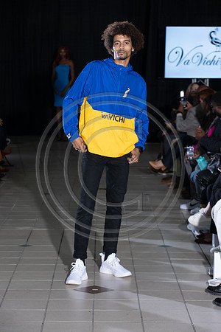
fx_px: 1068
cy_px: 166
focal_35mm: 116
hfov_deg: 11.8
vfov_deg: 17.6
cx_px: 110
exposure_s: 1/160
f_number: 6.3
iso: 1250
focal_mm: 116
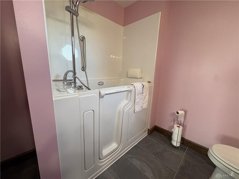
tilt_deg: -11.5
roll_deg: -1.2
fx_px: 97
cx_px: 120
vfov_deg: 85.7
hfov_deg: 102.1
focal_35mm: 14
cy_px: 90
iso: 200
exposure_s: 1/120
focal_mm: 2.22
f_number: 2.2
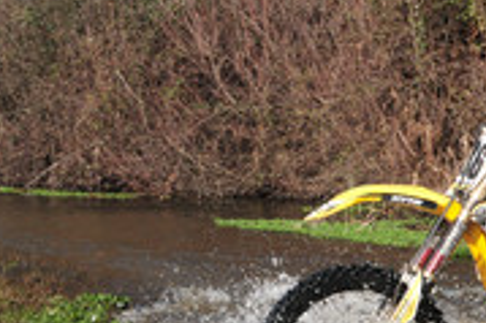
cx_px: 527
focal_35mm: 113
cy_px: 124
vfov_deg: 12.1
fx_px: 1524
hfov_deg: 17.5
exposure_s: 1/1000
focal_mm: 30
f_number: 5.6
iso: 400
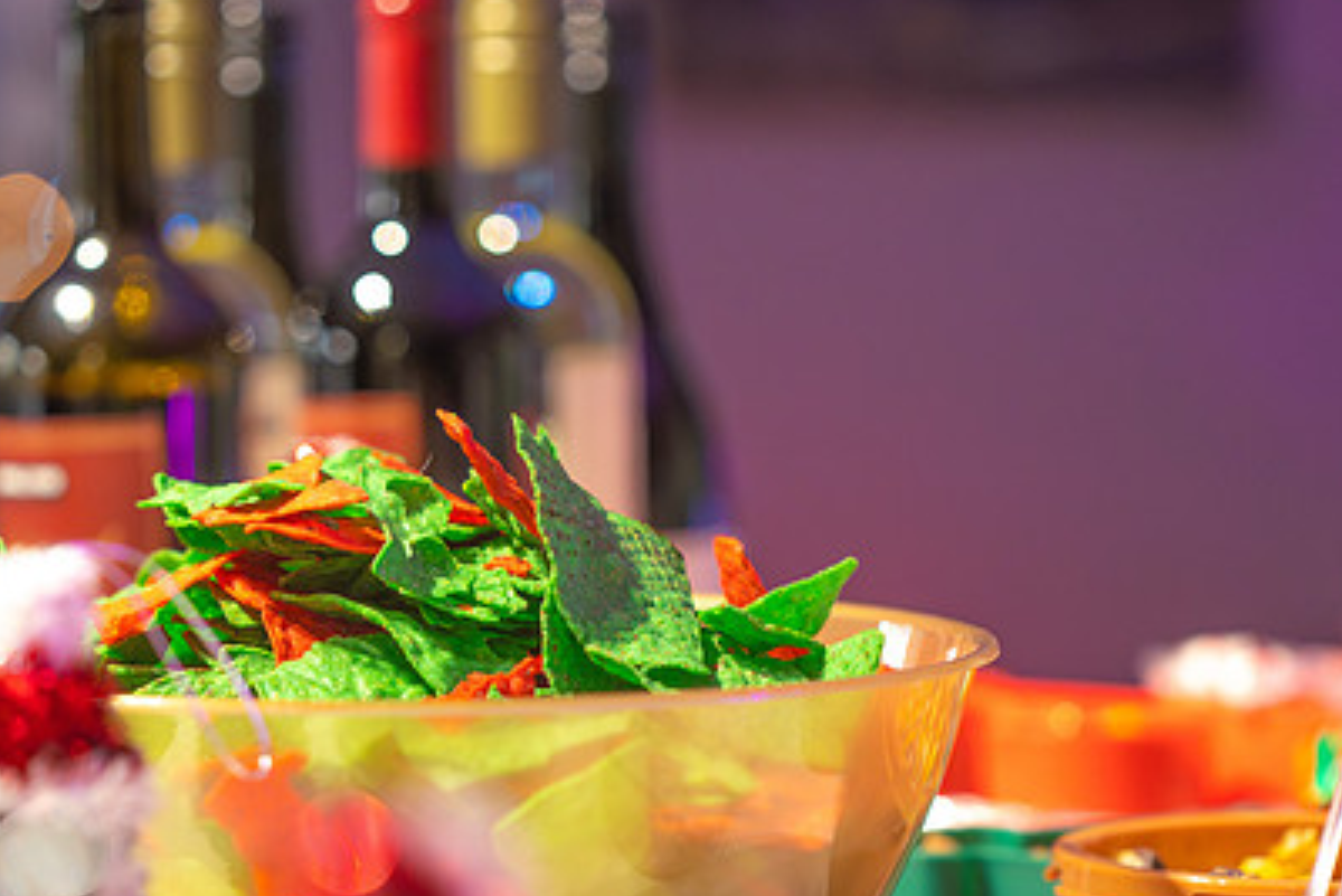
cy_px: 572
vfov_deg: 9.5
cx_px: 507
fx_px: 5407
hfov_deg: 14.1
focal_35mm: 145
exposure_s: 1/100
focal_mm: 100
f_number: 2.8
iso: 1600
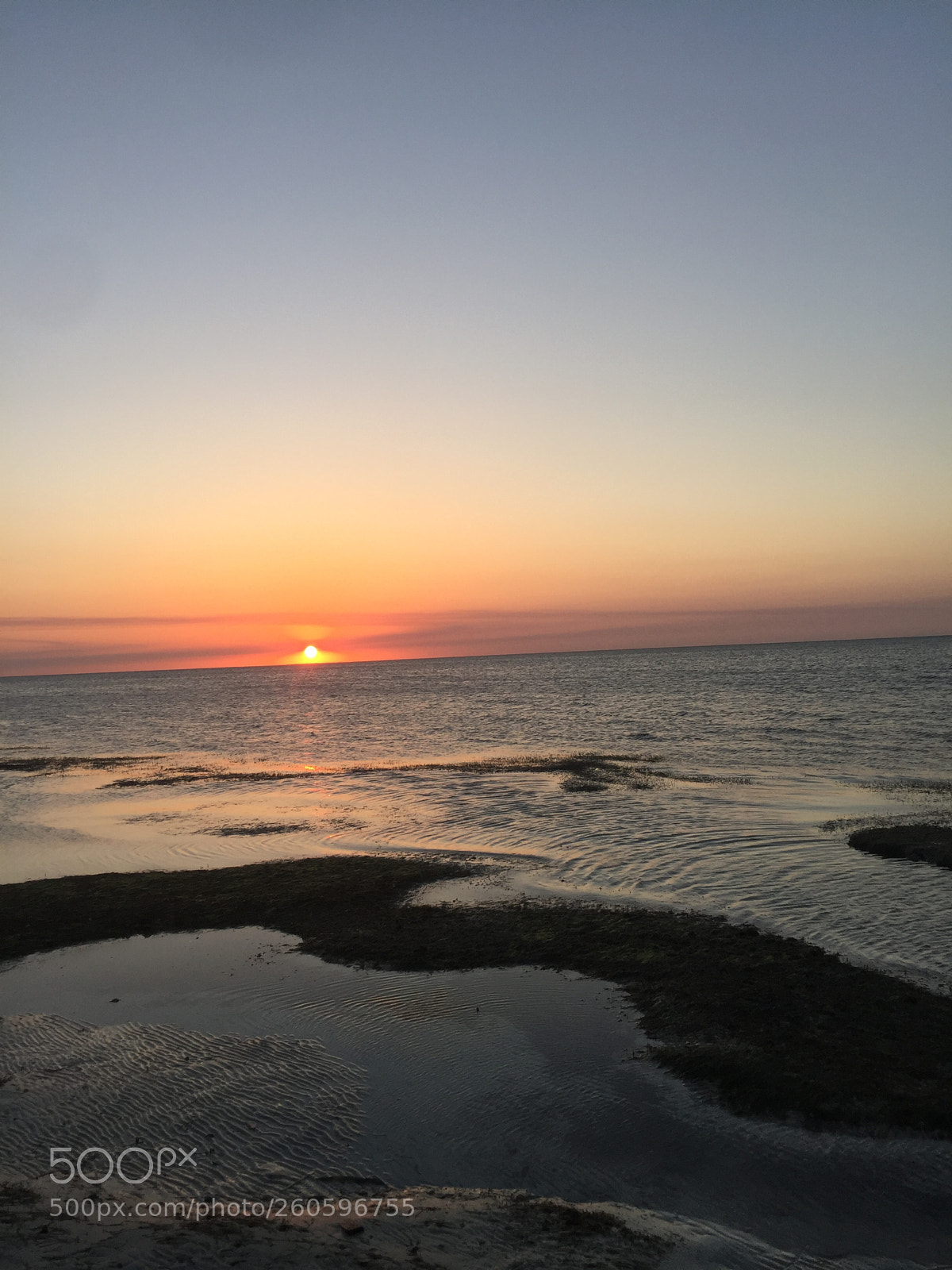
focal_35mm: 29
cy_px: 635
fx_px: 1063
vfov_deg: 61.7
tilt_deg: +1.8
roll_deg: +2.4
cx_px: 476
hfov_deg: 48.2
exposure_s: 1/434
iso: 32
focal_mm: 4.15
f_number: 2.2
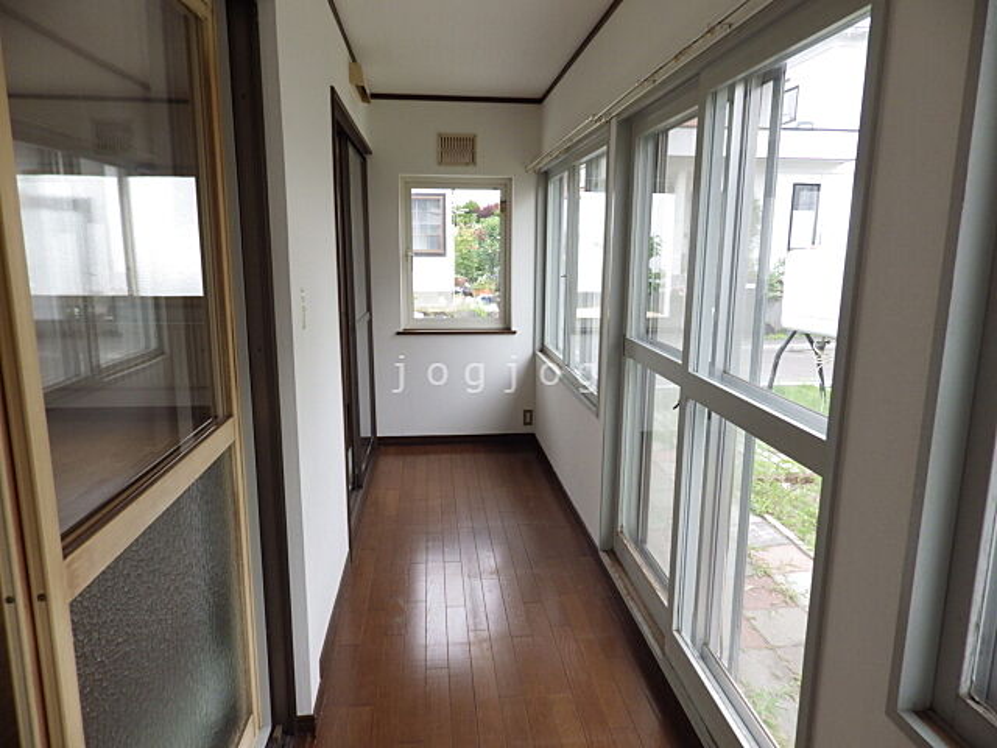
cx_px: 498
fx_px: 634
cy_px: 374
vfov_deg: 61.1
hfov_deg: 76.4
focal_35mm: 22
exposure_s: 1/100
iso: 100
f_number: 3.1
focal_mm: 4
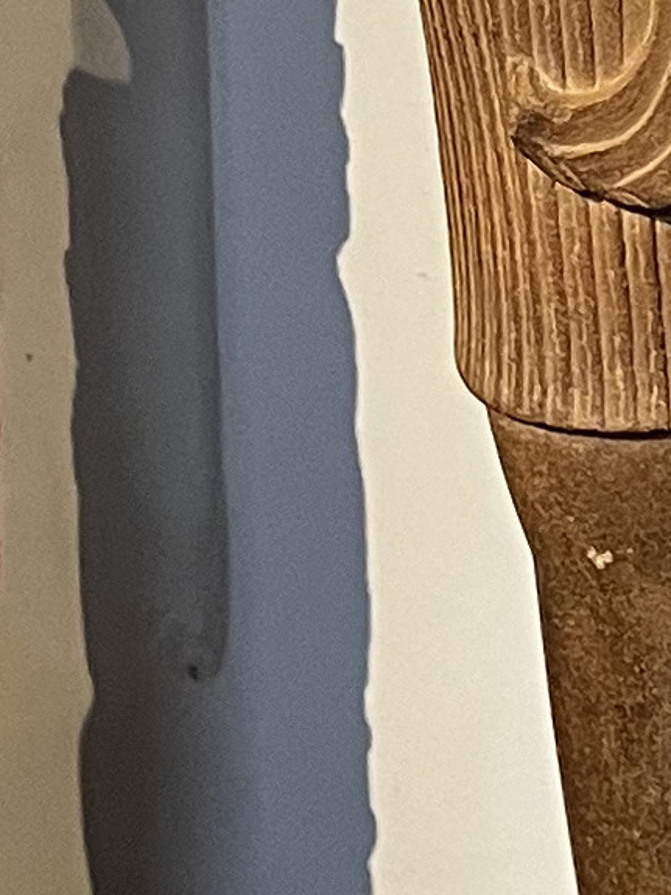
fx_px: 4680
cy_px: -447
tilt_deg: -5.2
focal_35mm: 181
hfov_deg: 8.1
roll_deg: +1.9
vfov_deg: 10.5
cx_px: 925
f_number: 1.5
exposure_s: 1/50
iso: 200
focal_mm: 5.7
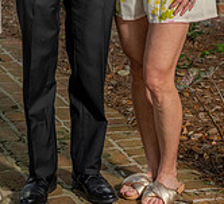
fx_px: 938
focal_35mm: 134
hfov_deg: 13.6
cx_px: 168
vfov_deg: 12.1
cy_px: -50
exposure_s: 1/125
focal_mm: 37
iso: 100
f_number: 5
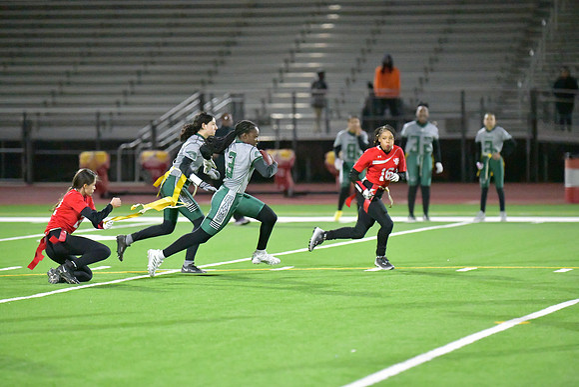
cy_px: 194
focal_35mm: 210
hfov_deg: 9.8
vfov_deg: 6.5
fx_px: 3378
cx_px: 290
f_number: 2.8
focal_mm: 210
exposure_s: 1/3200
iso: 25600
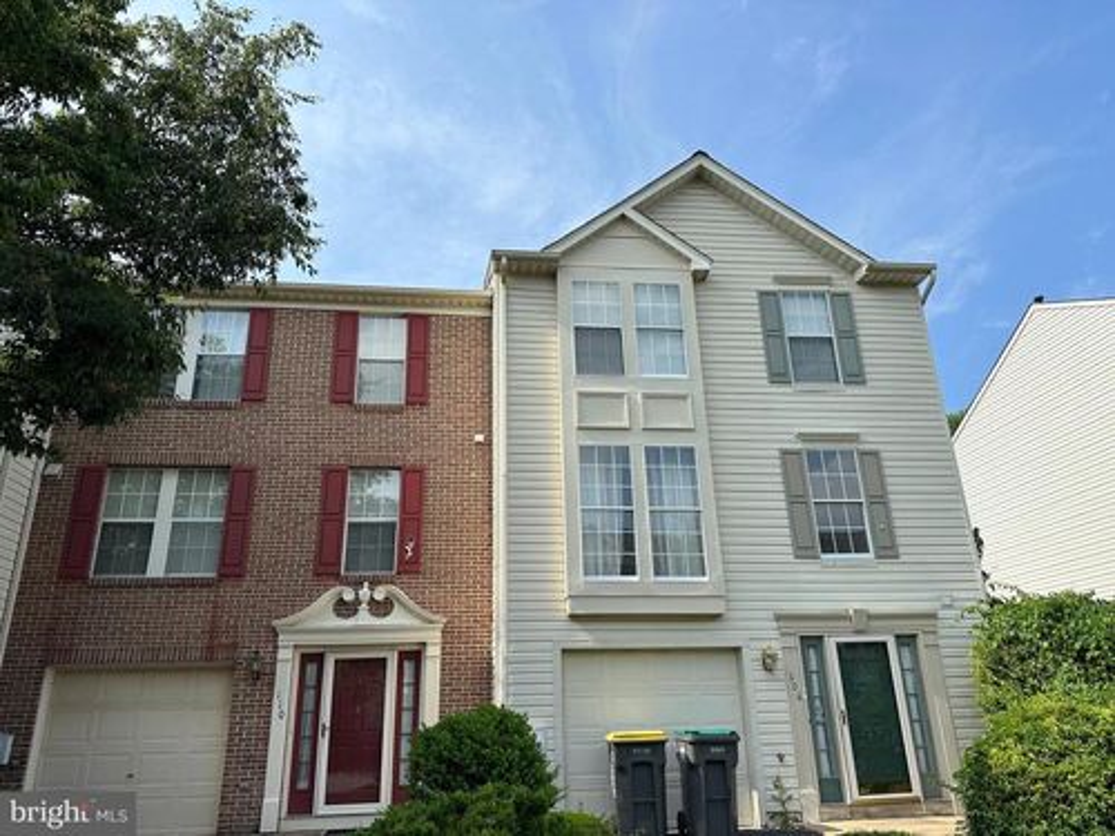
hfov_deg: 71.6
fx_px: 773
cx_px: 558
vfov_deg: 56.8
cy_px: 418
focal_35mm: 24
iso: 80
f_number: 1.78
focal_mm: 6.86
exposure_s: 1/4184
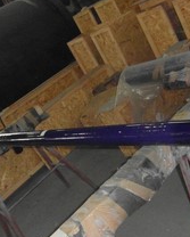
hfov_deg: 33.0
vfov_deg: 40.9
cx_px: 135
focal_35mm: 45
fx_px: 316
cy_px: 140
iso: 640
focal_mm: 4
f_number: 3.2
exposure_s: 1/30
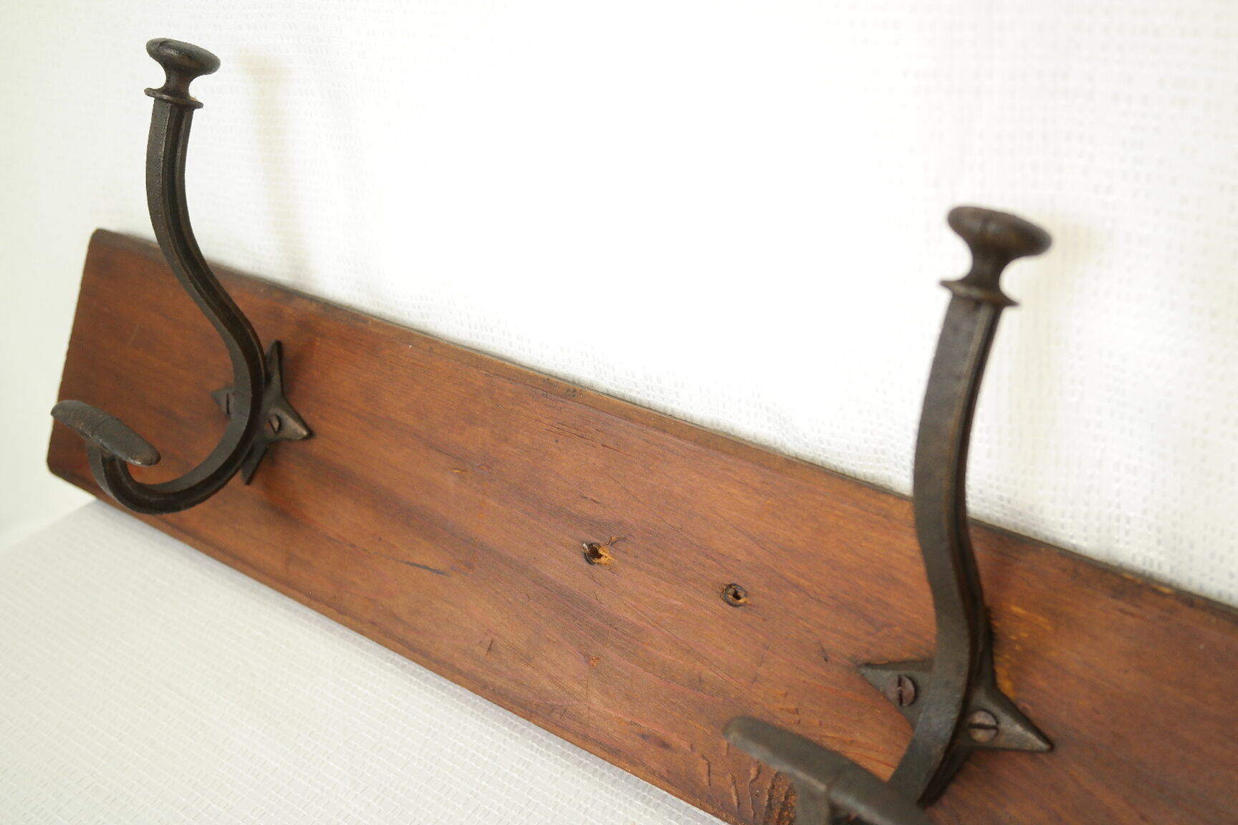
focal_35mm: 43
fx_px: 1479
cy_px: 412
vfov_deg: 31.2
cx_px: 619
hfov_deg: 45.4
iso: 800
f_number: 6.3
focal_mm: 28
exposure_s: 1/30
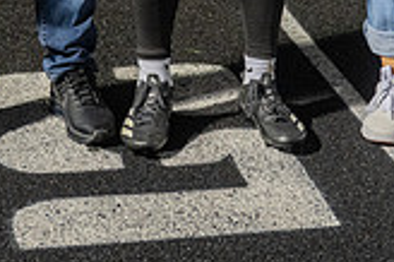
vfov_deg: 8.2
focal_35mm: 156
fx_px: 1706
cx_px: 158
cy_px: -316
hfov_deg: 13.2
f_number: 4
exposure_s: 1/160
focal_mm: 35
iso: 1250
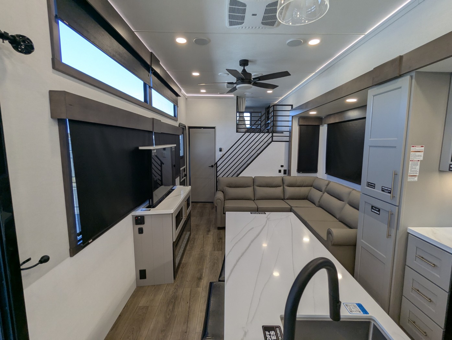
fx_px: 209
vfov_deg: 78.2
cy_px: 170
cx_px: 226
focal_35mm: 16
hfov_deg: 94.4
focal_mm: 2.35
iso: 75
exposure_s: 1/59.4
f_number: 2.2
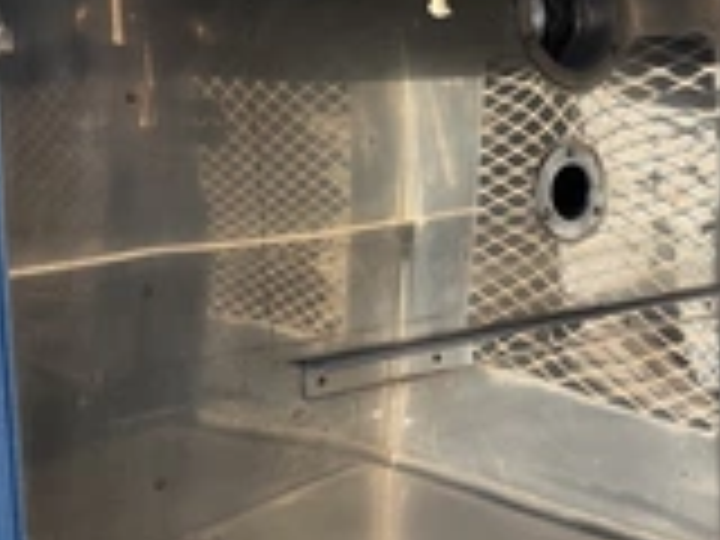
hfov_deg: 28.7
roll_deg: -0.3
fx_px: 1352
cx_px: 648
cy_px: 216
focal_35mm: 65
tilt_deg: -3.5
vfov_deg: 22.6
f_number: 1.6
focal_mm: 5.1
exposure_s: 1/688
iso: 40
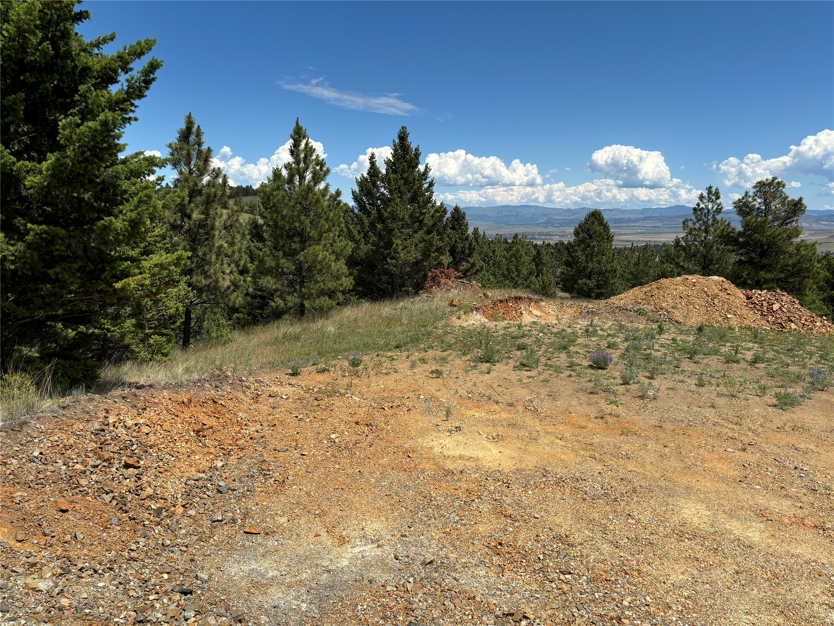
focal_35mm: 26
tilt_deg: -7.7
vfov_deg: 53.1
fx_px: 626
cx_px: 417
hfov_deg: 67.3
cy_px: 313
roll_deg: -0.5
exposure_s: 1/4255
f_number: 1.6
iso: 50
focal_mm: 5.96
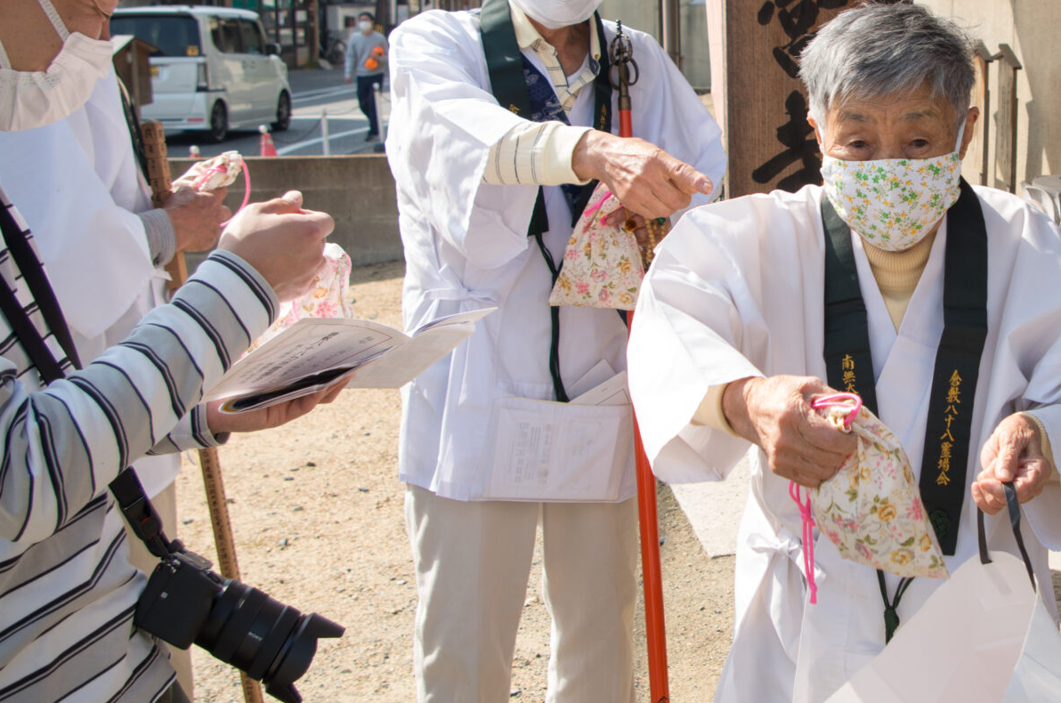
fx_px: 1530
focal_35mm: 52
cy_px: 208
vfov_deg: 25.7
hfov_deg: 36.9
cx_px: 850
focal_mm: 21
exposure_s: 1/200
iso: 100
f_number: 5
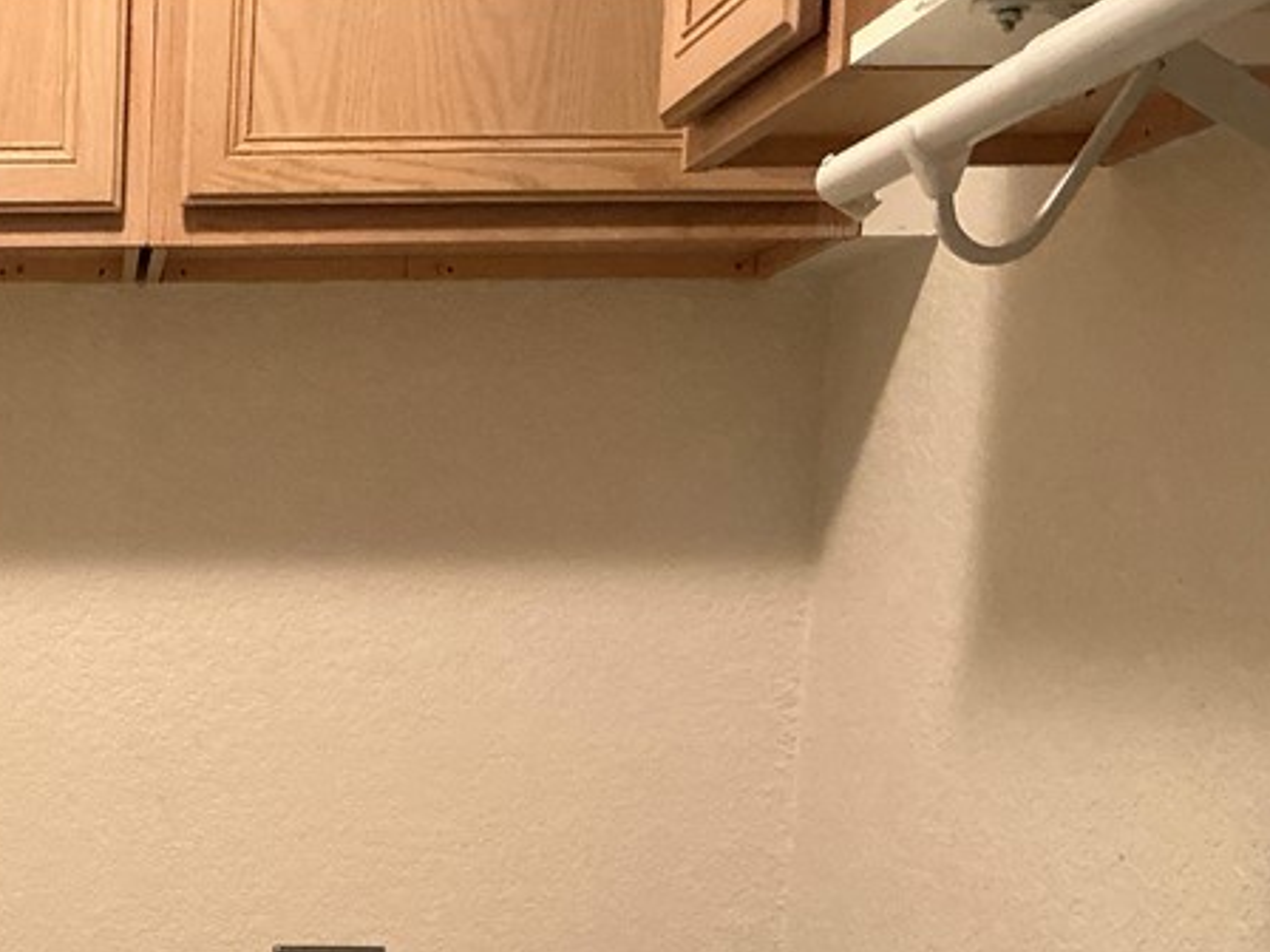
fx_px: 2348
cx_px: -133
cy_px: 1071
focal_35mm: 64
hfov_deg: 27.6
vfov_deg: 21.6
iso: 250
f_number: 1.8
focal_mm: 3
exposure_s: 1/60
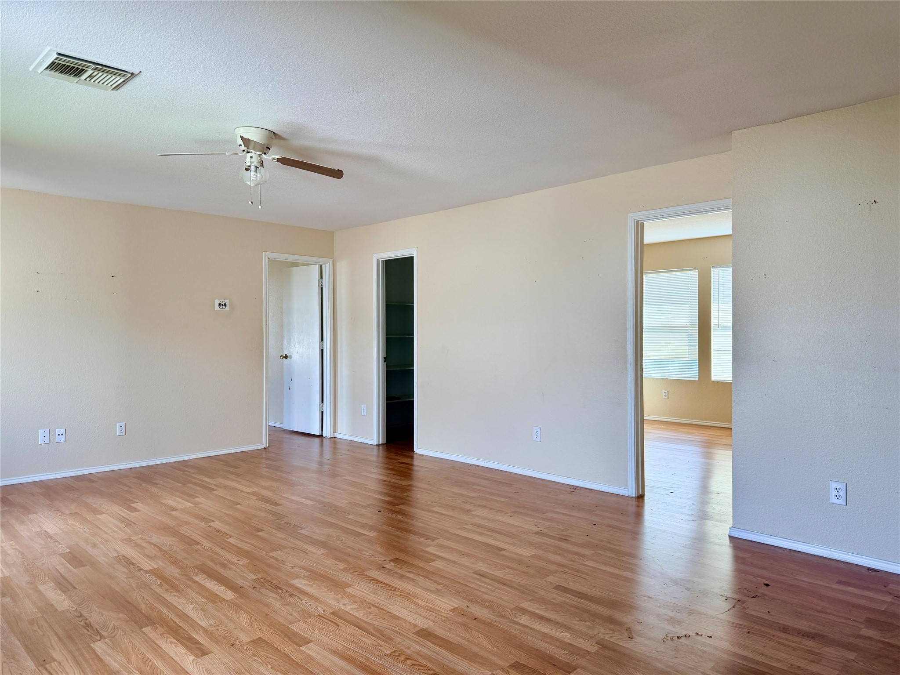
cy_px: 338
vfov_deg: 56.8
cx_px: 450
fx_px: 624
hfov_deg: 71.6
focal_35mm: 24
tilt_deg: -0.1
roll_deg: +0.3
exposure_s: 1/201
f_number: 1.78
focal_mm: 6.76
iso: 125
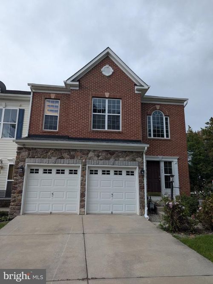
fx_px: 196
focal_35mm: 24
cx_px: 106
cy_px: 142
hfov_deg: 56.9
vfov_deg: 71.5
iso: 46
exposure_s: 1/1414
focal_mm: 6.81
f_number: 1.85
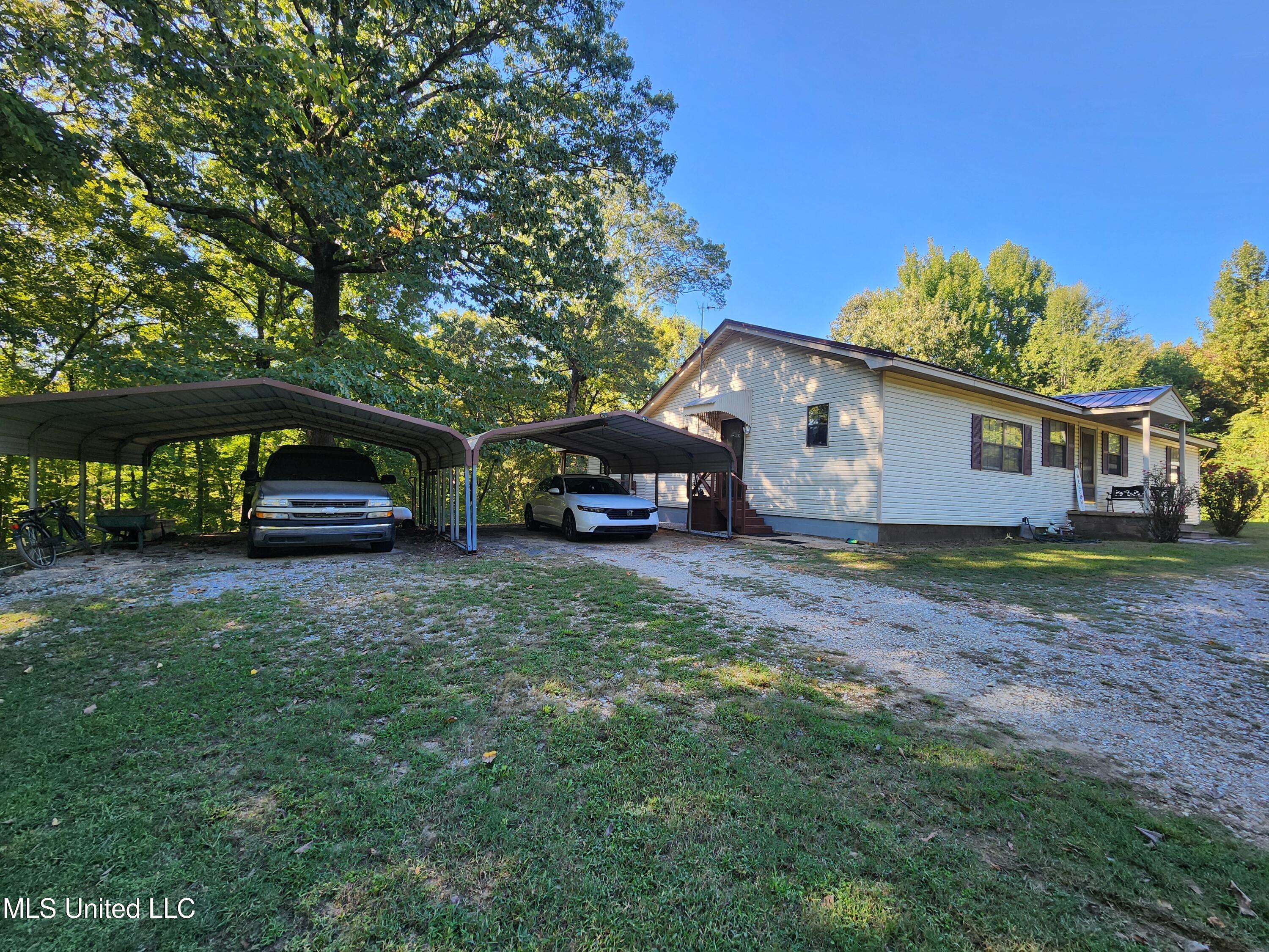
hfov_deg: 106.2
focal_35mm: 13
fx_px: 477
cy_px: 476
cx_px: 634
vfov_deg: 89.9
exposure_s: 1/230
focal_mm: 2.2
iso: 50
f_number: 2.2
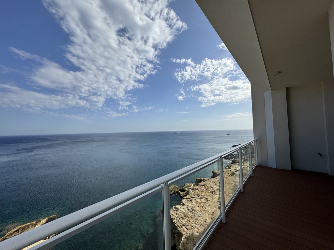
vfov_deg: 85.7
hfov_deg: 102.1
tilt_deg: +2.7
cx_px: 167
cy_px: 125
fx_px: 135
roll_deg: +0.8
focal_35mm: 14
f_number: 2.2
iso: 40
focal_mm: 2.22
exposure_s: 1/4630
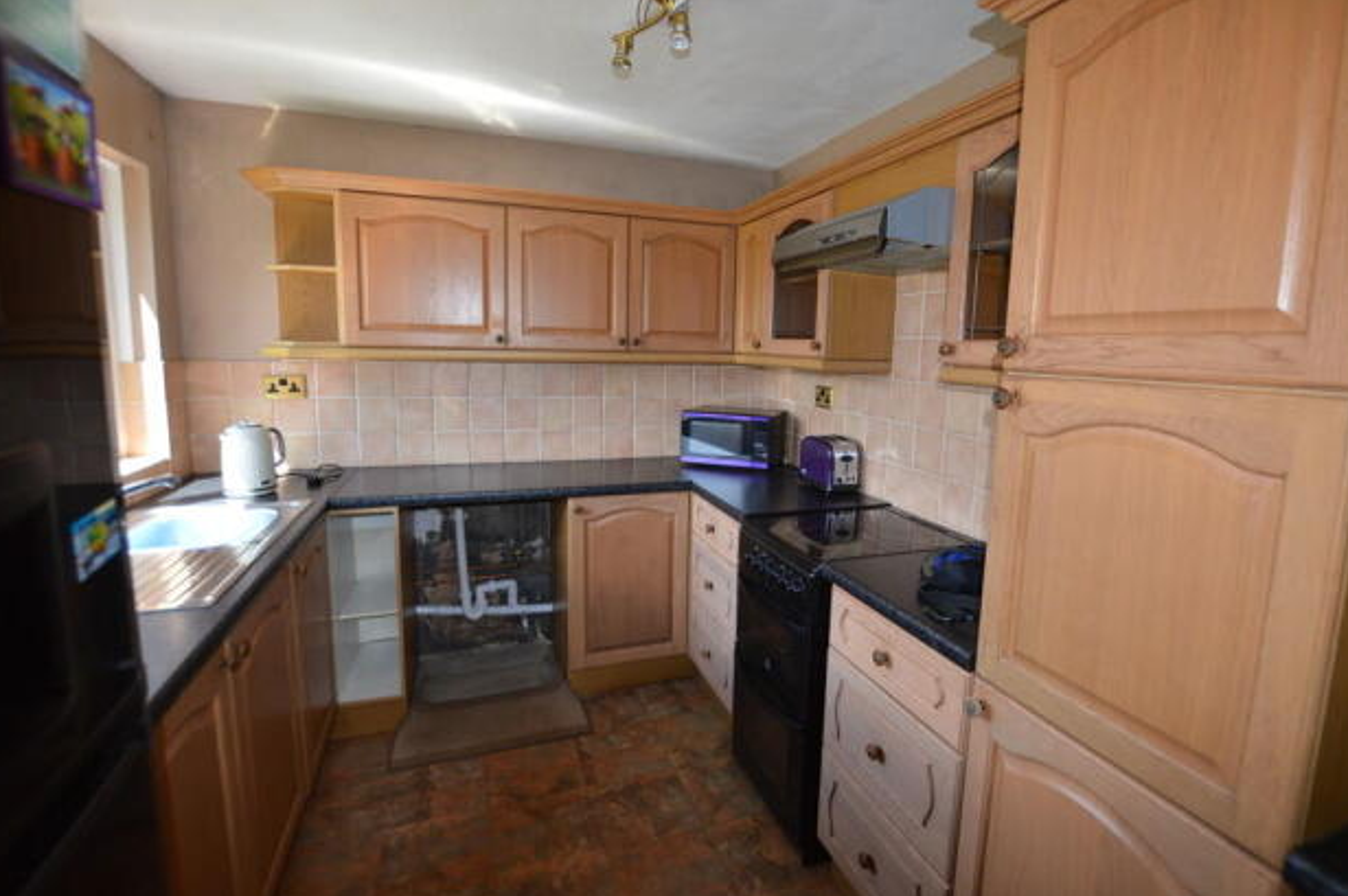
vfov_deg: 73.6
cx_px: 693
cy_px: 438
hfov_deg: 96.8
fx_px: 599
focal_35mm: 16
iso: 160
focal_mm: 10
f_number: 4
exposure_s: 1/125
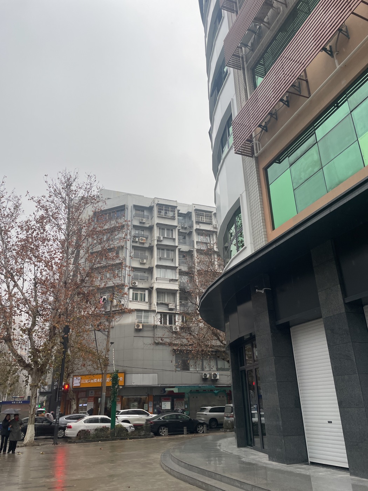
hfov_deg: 53.1
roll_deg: +2.2
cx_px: 184
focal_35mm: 26
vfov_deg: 67.3
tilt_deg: +23.6
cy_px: 246
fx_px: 369
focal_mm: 4.2
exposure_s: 1/496
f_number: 1.6
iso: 32
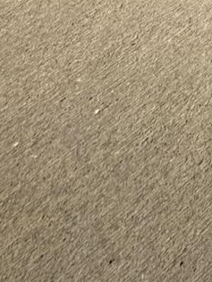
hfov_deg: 11.3
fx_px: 833
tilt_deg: -4.8
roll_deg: +2.7
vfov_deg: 9.8
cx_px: 554
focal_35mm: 102
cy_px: -686
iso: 50
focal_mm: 2.22
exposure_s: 1/1395
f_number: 2.2
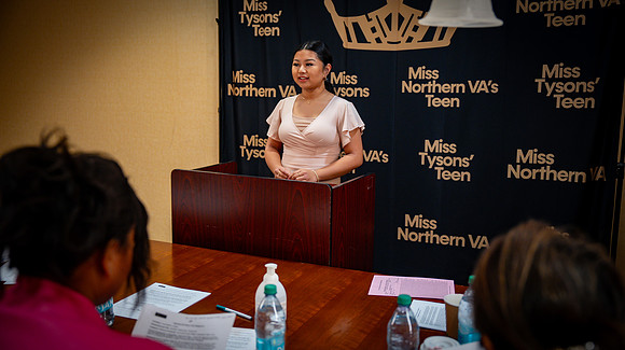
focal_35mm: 38
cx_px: 312
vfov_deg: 31.3
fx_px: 625
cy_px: 175
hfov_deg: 53.2
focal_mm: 36
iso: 800
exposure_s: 1/125
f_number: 2.8
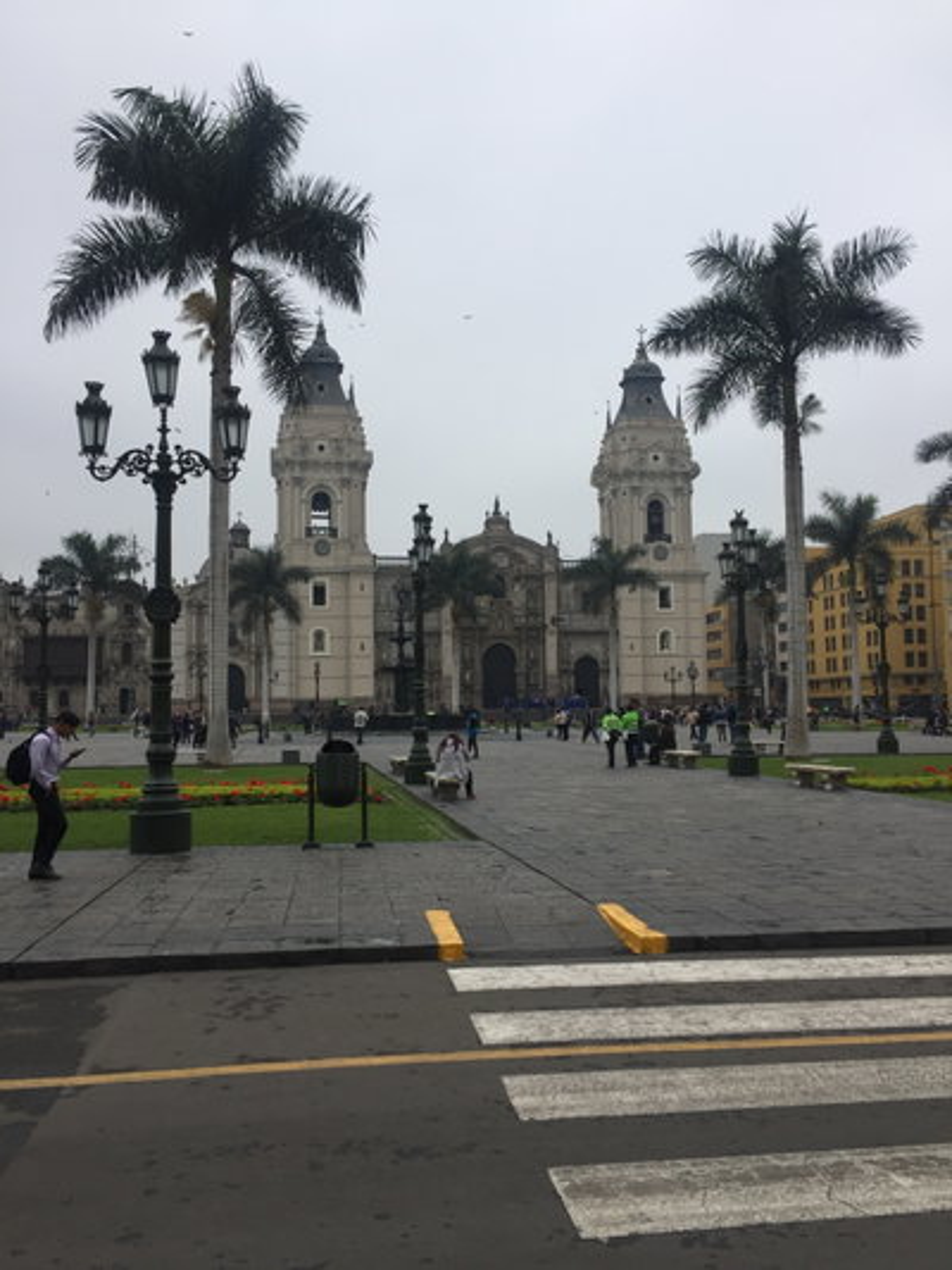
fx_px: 1063
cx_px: 476
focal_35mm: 29
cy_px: 635
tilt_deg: +2.2
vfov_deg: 61.6
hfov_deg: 48.2
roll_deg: +1.4
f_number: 2.2
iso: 32
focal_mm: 4.15
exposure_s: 1/1980
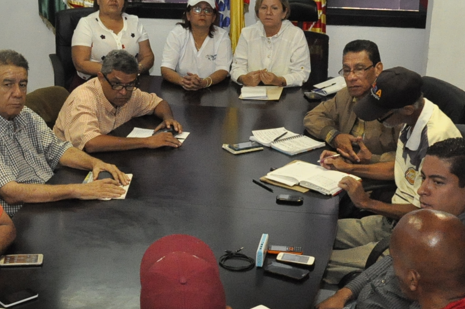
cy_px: 204
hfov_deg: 28.0
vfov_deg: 18.8
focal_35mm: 72
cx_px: 175
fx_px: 929
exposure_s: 1/200
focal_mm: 22
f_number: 8
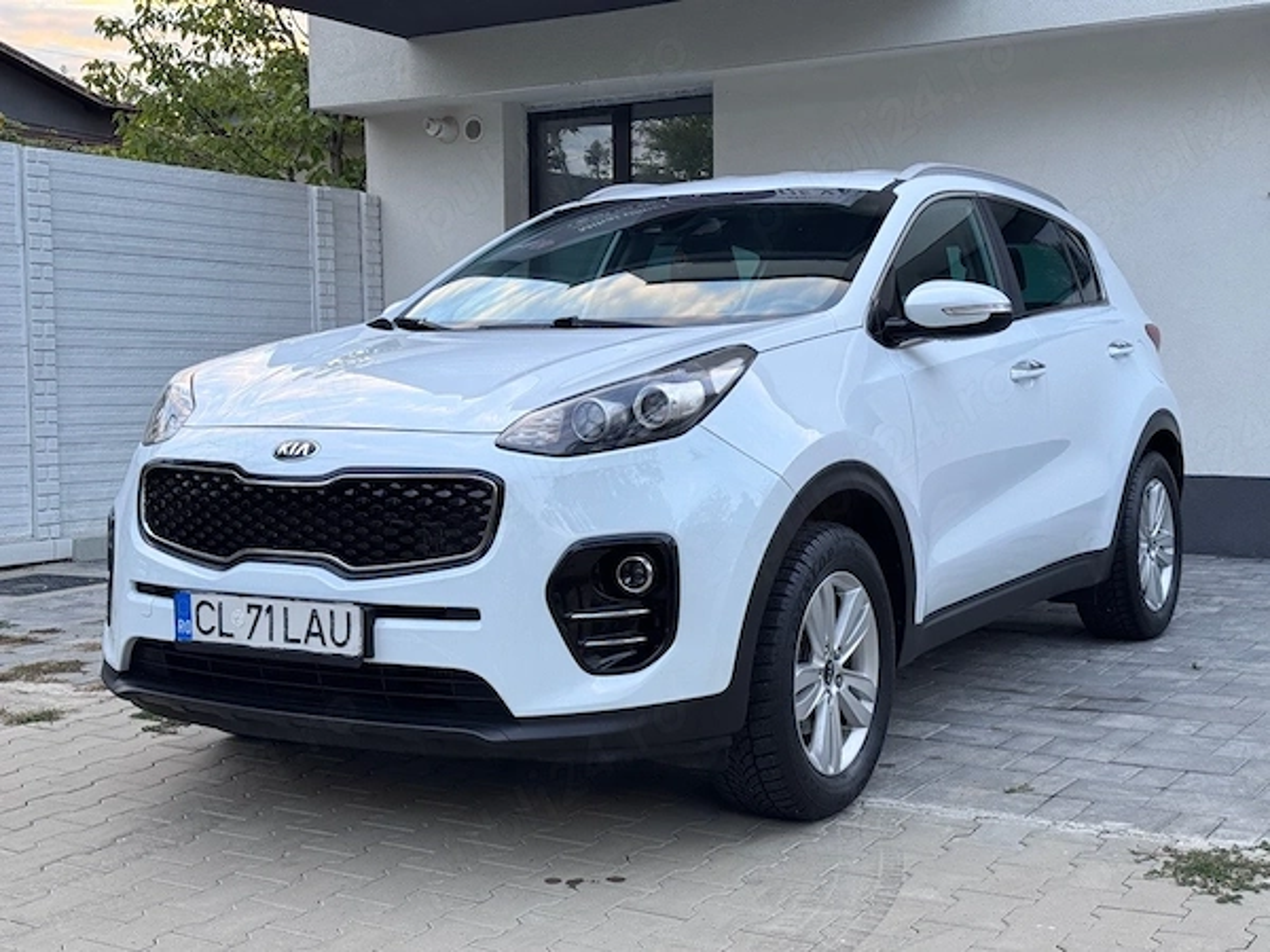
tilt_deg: -3.4
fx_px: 1761
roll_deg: +0.9
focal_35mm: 48
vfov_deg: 30.3
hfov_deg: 39.7
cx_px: 635
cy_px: 476
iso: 50
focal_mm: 6.76
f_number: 1.78
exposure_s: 1/121
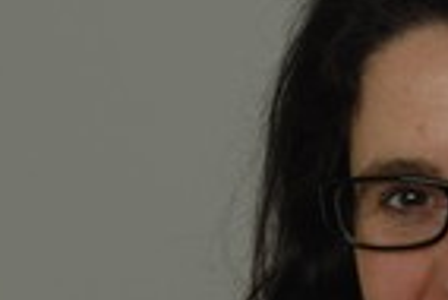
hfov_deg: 4.6
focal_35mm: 444
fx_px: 5536
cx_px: 558
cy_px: 297
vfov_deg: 3.1
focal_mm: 105
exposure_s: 1/200
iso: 100
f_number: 11
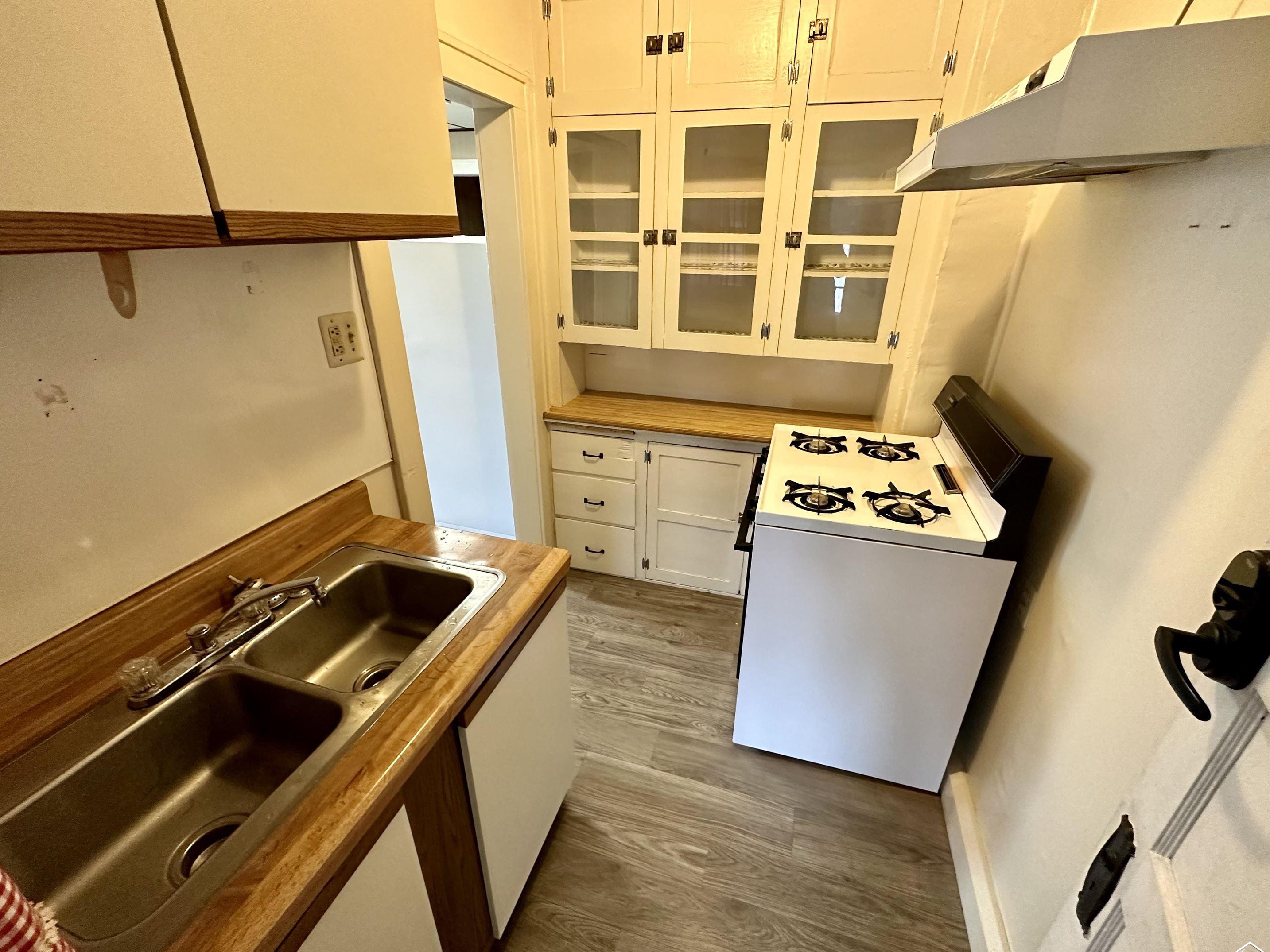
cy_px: 471
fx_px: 550
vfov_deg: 81.7
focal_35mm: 15
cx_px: 637
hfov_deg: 98.2
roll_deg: -1.1
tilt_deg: -25.7
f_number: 2.2
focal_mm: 2.22
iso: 400
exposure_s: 1/60
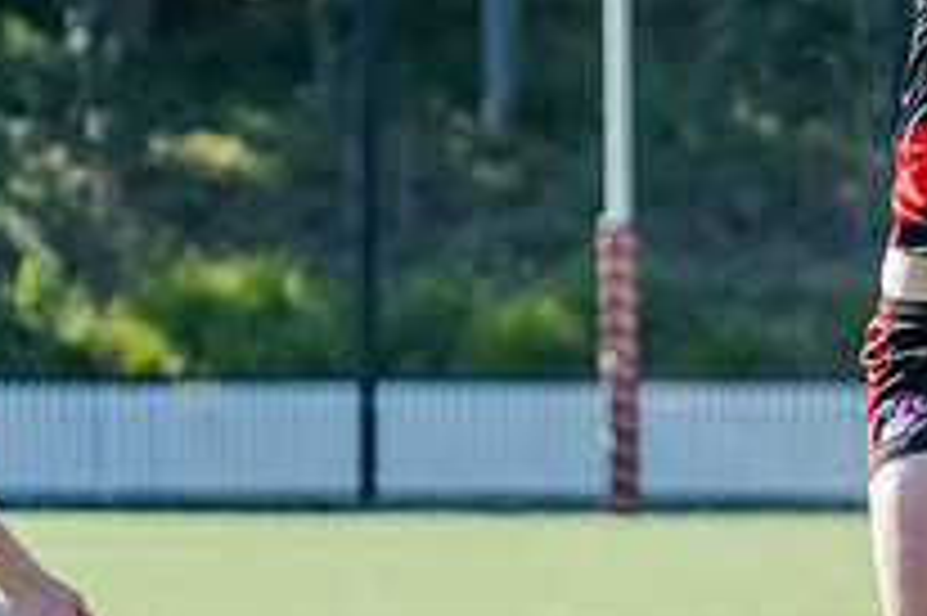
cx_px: 1139
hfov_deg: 3.9
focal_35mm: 522
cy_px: 86
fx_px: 13430
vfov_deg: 2.6
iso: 800
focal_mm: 170
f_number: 5.6
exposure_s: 1/1600
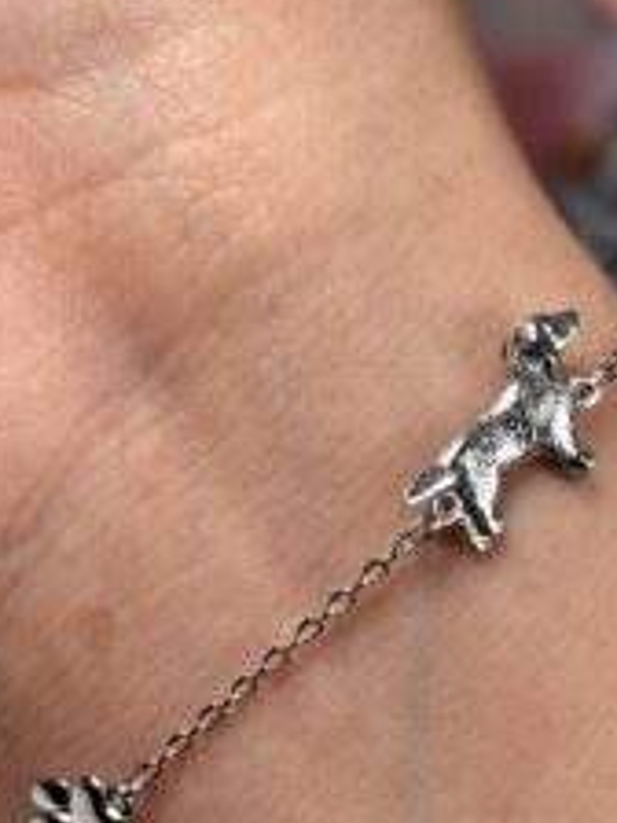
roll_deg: -31.3
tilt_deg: -35.2
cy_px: 617
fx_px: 2210
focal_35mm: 93
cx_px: 294
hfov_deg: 15.9
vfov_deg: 20.9
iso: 32
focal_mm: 5.96
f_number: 1.6
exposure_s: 1/240
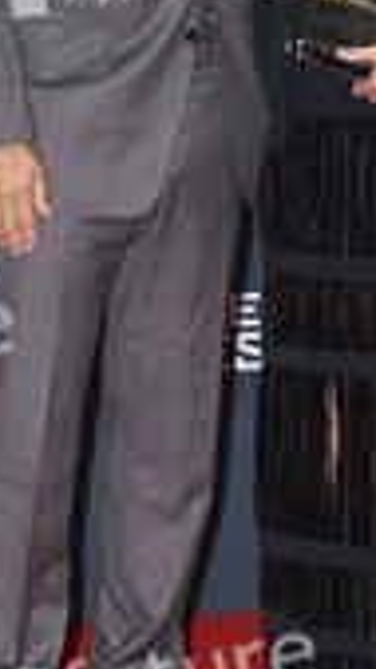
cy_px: 135
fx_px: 3245
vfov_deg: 11.7
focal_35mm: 183
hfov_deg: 6.6
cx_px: 243
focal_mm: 35
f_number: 6.3
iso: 800
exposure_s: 1/400
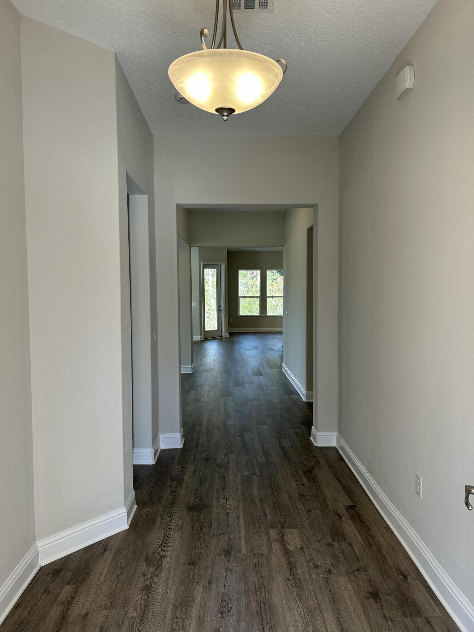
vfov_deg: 67.3
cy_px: 316
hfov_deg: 53.1
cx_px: 237
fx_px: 475
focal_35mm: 26
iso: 32
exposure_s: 1/138
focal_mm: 5.7
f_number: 1.5
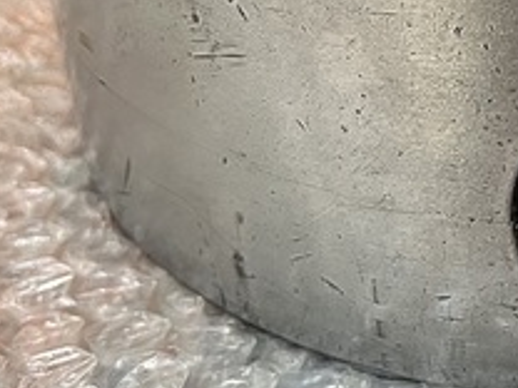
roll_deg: +0.7
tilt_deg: -23.3
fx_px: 1197
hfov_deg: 22.1
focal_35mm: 80
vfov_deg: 17.2
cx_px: 665
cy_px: -129
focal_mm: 5.1
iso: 125
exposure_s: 1/74
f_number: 1.6
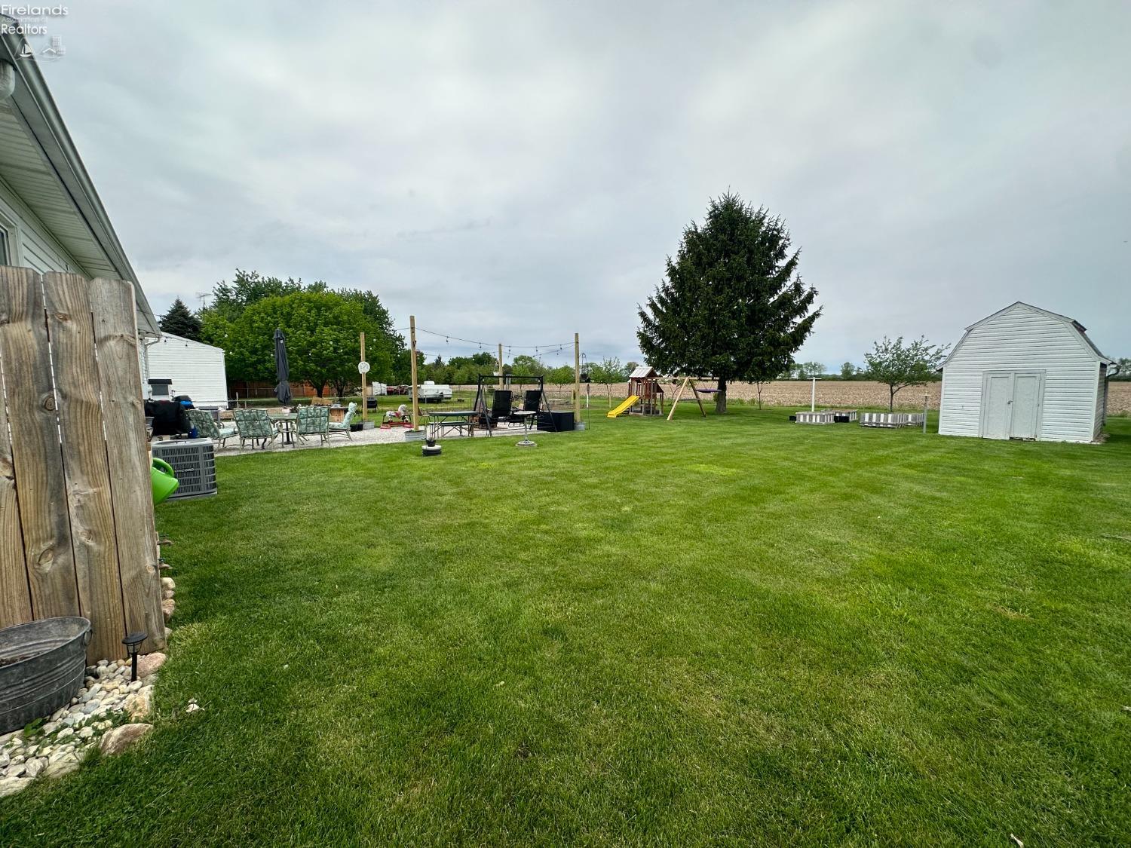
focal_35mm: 14
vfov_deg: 85.7
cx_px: 566
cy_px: 424
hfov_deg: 102.1
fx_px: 457
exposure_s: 1/1595
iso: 40
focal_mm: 2.22
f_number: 2.2
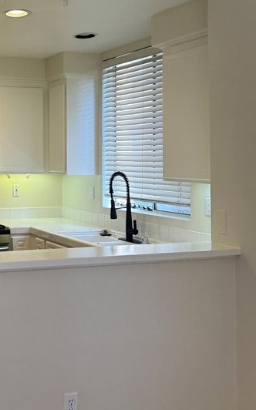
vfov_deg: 40.7
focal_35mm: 49
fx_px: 548
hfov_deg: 24.6
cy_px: 144
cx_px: -24
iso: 80
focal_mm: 6.76
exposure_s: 1/120
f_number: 1.78
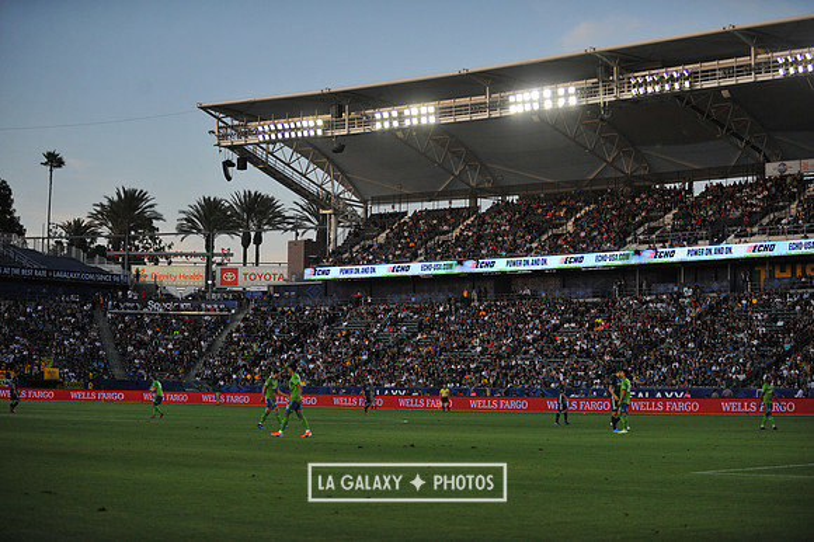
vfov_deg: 19.4
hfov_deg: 28.9
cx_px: 407
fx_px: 1582
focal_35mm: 70
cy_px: 271
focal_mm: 70
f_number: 2.8
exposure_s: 1/4000
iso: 1600
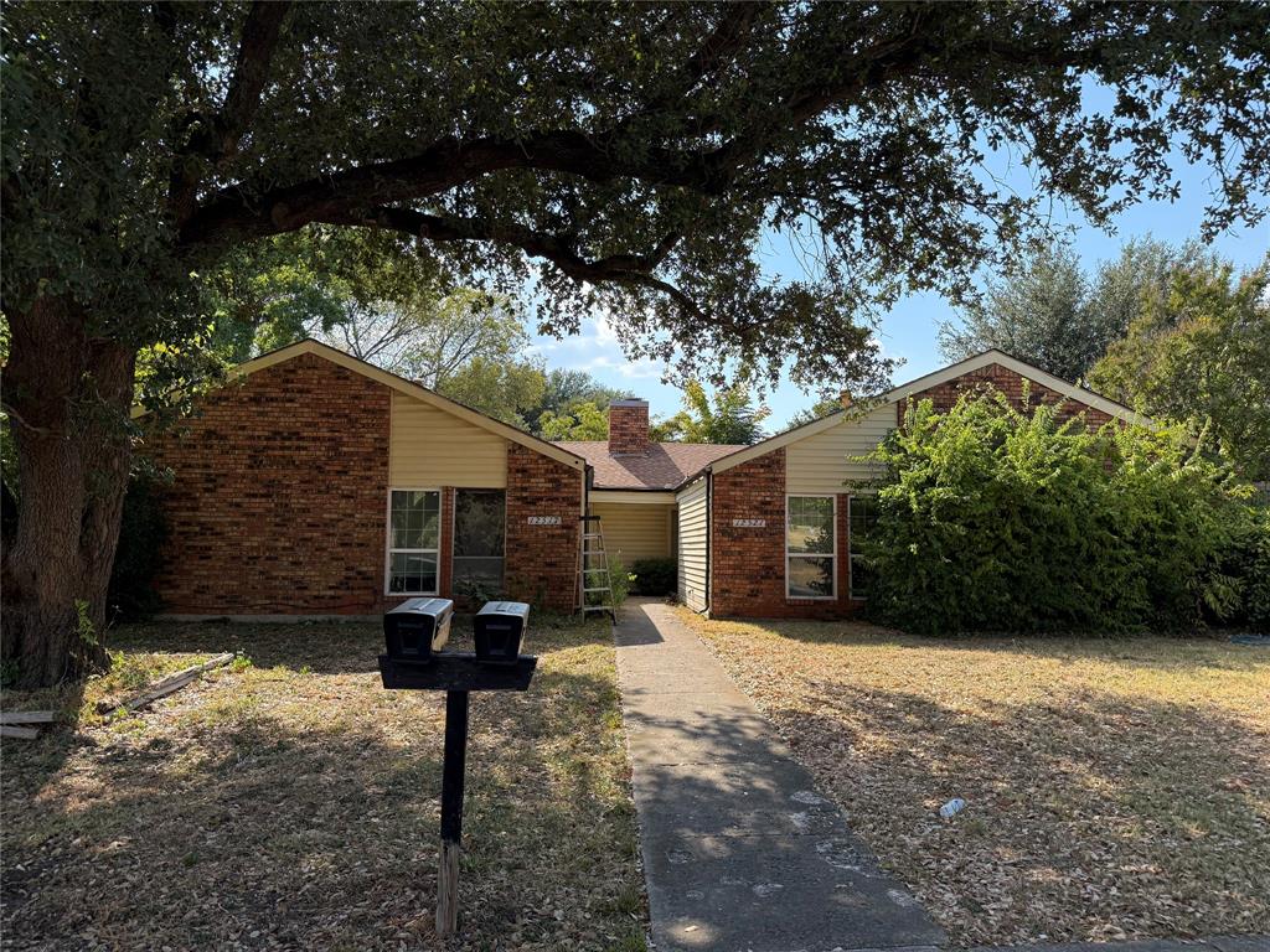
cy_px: 476
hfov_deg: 71.6
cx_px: 635
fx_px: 881
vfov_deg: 56.8
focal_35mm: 24
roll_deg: -0.8
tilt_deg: +4.0
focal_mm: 6.76
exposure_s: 1/2445
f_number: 1.78
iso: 100
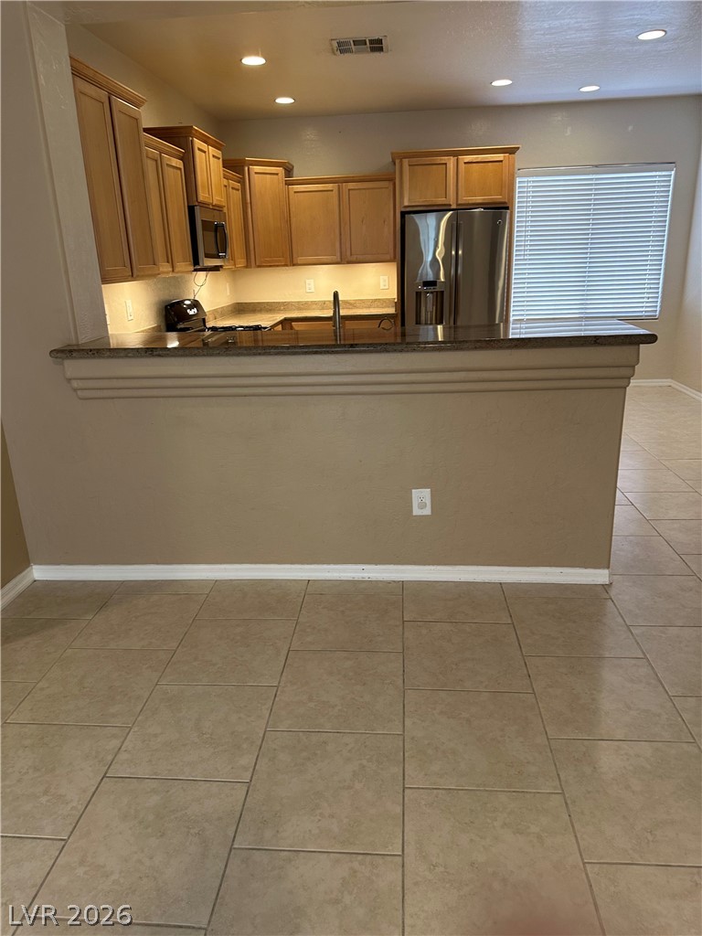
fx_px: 649
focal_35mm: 24
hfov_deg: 56.8
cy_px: 468
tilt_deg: -17.8
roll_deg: +1.9
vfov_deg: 71.6
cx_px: 351
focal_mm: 6.86
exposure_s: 1/60
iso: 160
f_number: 1.78
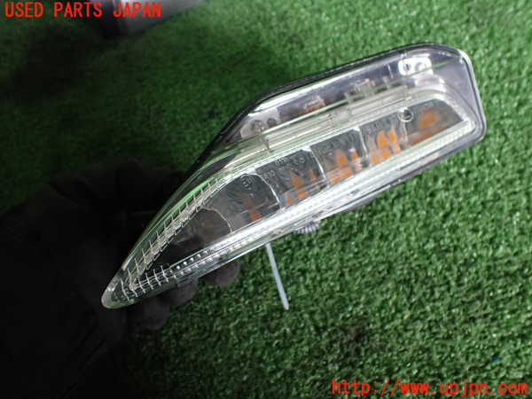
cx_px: 266
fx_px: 461
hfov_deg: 60.0
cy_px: 200
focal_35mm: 30
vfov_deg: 46.8
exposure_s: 1/125
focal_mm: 5.4
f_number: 2.3
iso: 400
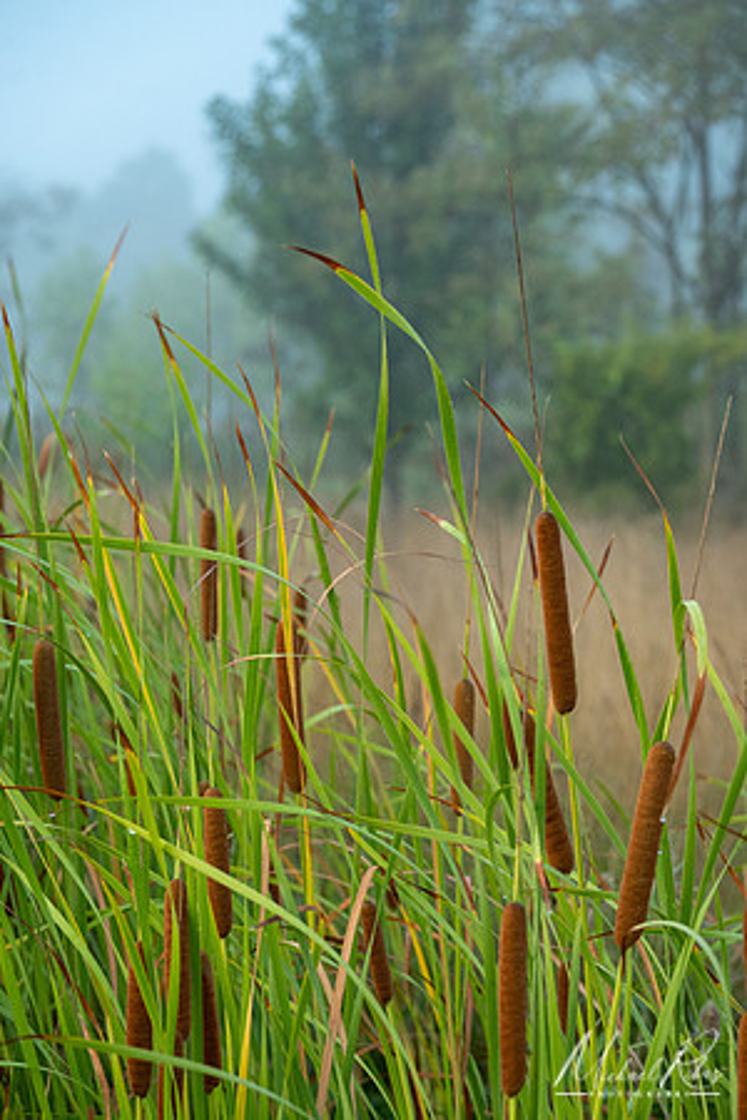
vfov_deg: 16.5
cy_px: 560
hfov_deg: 11.0
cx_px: 374
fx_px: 3875
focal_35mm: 124
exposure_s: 1/125
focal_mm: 83
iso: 720
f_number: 6.3
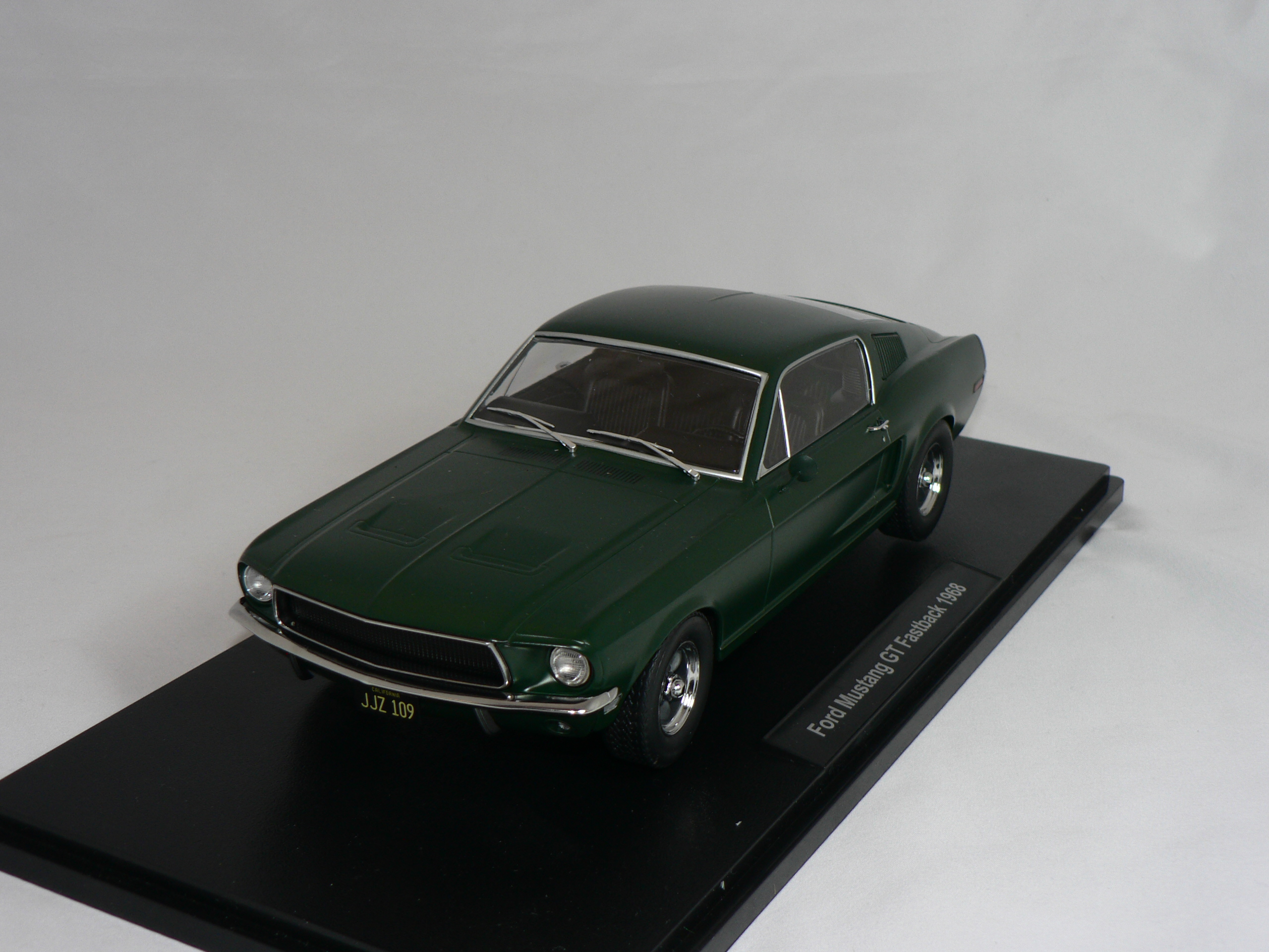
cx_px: 634
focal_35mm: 53
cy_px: 476
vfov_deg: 27.5
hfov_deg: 36.2
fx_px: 1943
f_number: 2.8
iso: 80
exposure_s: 1/60
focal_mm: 8.8
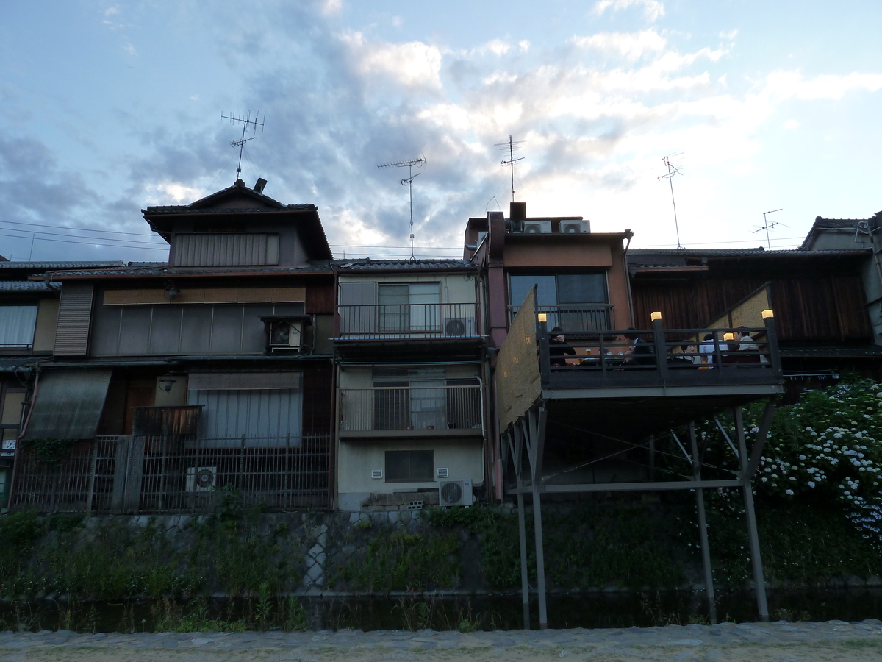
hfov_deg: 69.4
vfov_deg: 54.9
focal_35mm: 25
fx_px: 637
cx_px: 441
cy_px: 331
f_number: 4
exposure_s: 1/100
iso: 125
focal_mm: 4.1
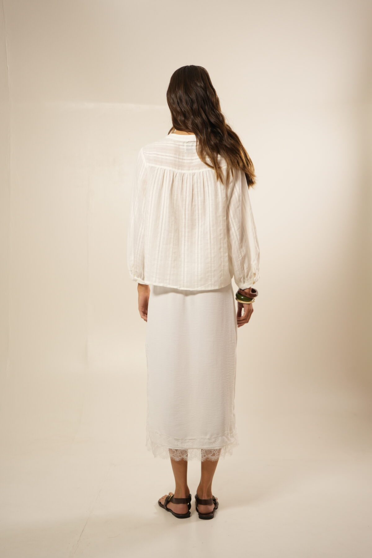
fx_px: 775
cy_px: 279
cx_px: 186
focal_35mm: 50
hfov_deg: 27.0
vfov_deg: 39.6
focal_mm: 50
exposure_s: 1/125
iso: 640
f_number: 2.8
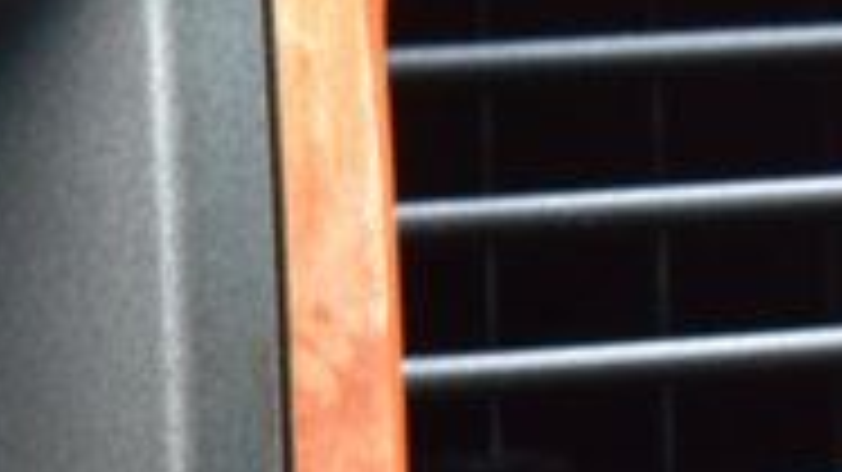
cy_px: 575
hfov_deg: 6.8
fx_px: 6539
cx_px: -1405
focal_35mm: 293
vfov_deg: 4.1
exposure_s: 1/30
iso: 400
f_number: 7.1
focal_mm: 34
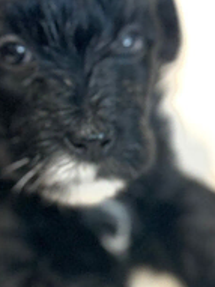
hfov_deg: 22.7
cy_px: 153
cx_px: 55
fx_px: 531
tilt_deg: -39.7
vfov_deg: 30.3
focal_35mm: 64
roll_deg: -0.9
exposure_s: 1/121
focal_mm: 5.7
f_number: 1.5
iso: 125
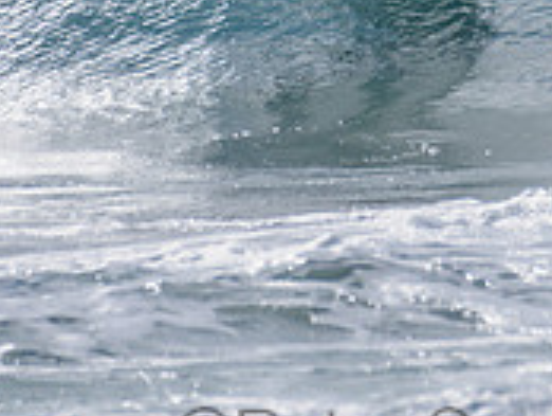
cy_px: -228
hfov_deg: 1.0
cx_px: 291
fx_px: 31298
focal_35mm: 1960
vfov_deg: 0.8
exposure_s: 1/2000
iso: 64
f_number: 5.6
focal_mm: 500
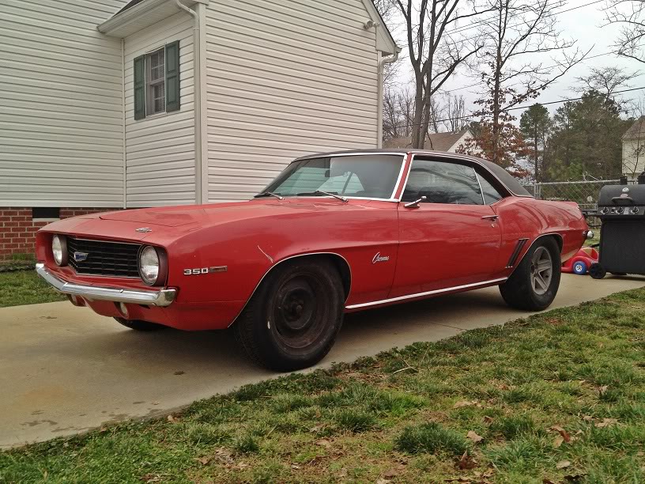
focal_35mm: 35
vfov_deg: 40.7
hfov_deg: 52.6
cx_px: 322
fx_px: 652
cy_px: 242
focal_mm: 4.3
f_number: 2.4
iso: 64
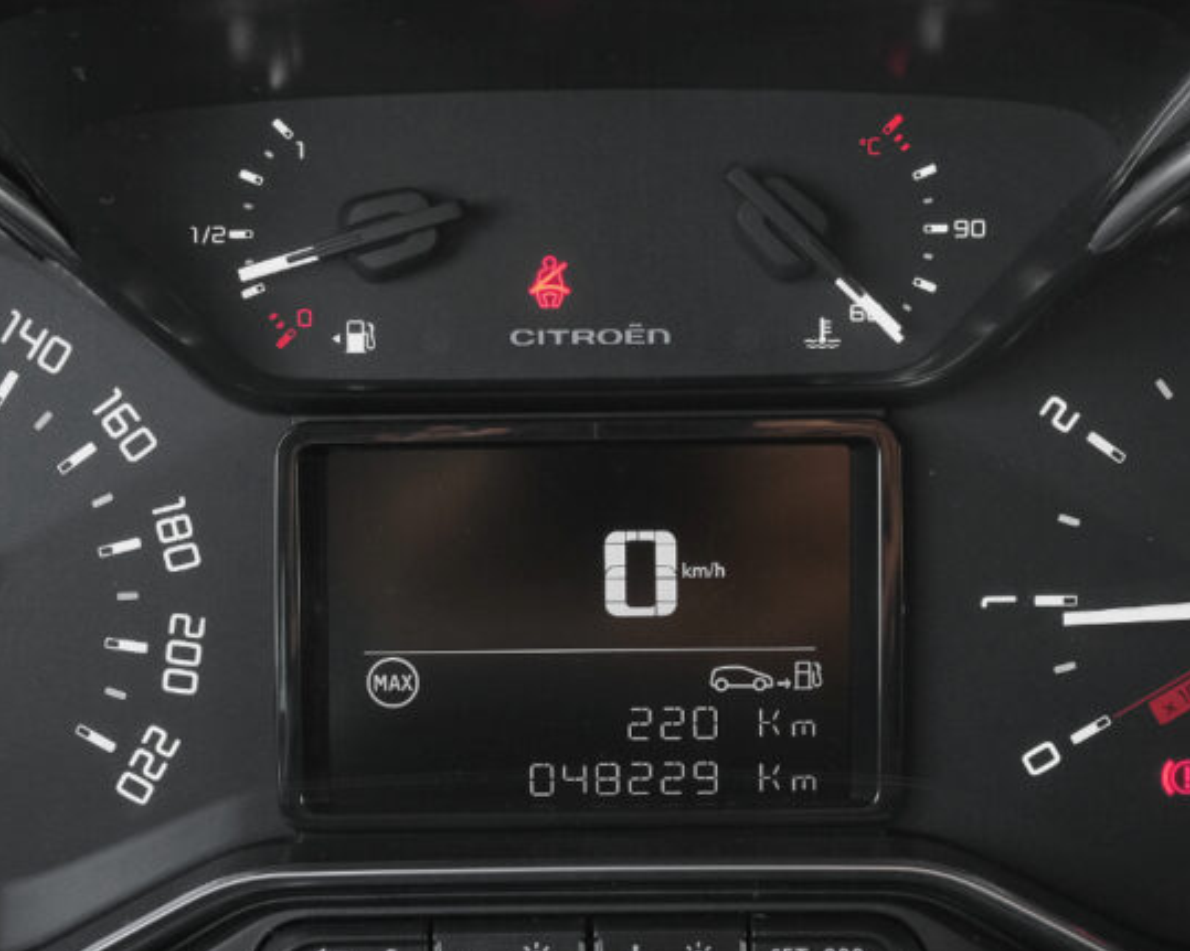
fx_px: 2324
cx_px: 612
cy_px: 626
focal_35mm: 66
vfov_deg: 23.0
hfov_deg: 28.7
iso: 2000
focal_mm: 24.9
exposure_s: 1/60
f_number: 8
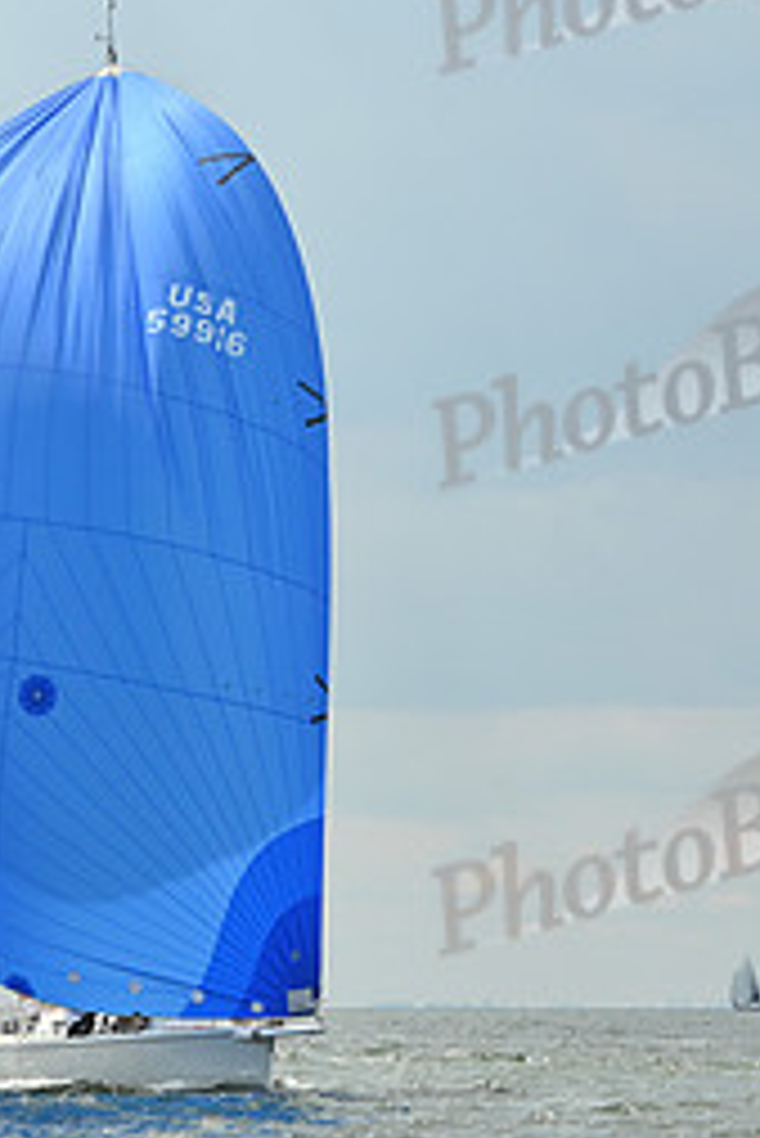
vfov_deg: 8.8
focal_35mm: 234
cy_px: 668
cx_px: 202
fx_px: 7399
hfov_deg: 5.9
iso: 320
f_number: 9
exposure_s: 1/1600
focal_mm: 102
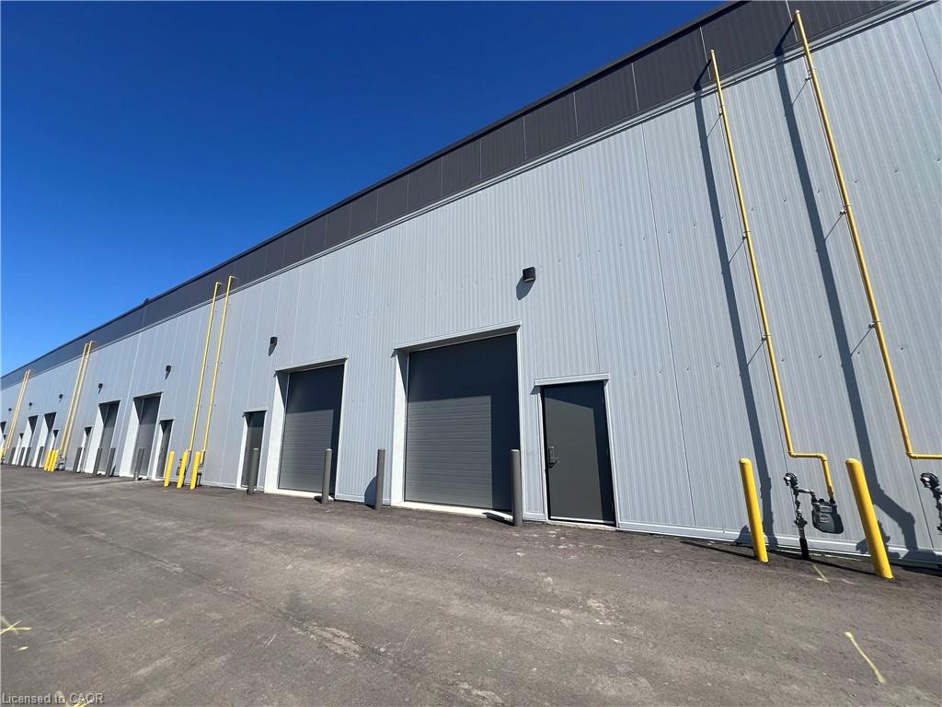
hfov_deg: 106.2
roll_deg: +0.9
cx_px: 471
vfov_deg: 89.9
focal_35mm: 13
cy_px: 354
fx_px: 354
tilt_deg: +13.4
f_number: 1.8
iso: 32
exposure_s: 1/1908
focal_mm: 1.57
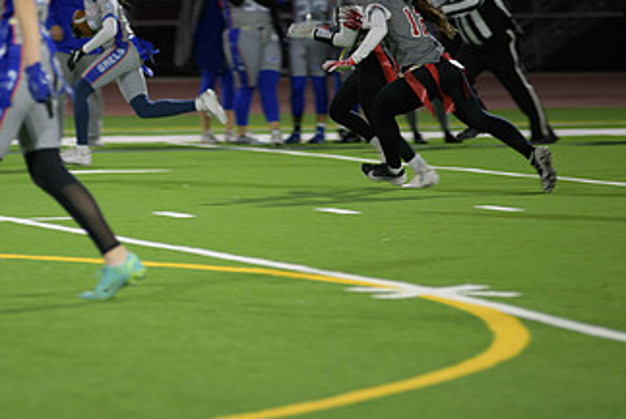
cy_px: 90
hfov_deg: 5.7
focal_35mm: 359
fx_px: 6248
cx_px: 149
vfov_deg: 3.8
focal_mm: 200
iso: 1000
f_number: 2.8
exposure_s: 1/200
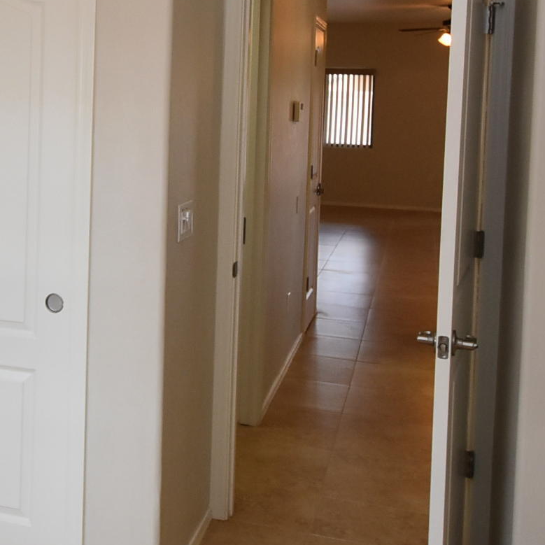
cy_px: 129
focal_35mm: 49
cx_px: 84
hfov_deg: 33.3
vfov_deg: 33.9
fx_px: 873
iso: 800
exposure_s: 1/100
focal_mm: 10
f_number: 5
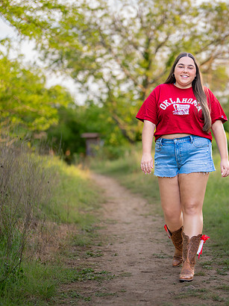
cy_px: 166
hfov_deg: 15.8
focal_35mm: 93
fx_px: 821
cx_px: 169
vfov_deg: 21.1
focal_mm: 50
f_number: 1.2
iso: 320
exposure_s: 1/1250
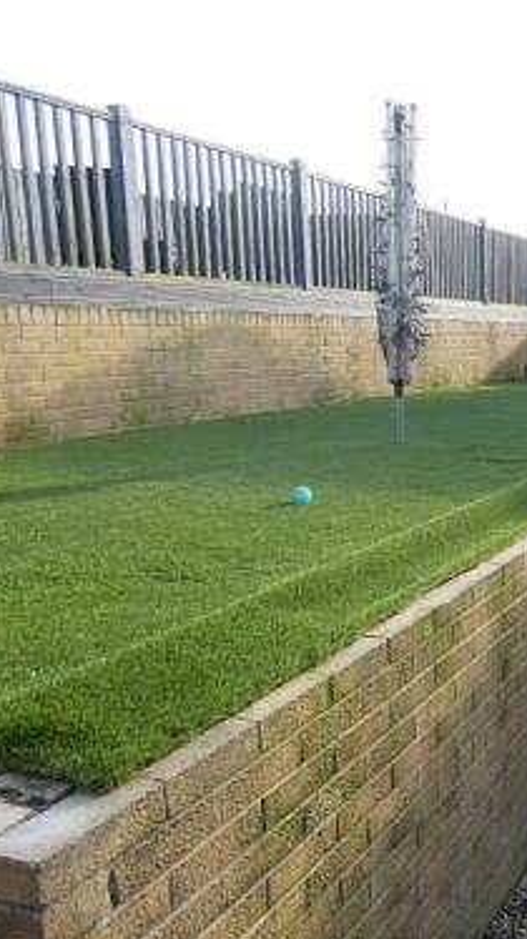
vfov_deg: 58.0
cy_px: 491
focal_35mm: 34
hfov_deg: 30.5
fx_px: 846
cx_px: 599
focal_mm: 3.6
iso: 80
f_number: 2.8
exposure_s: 1/160
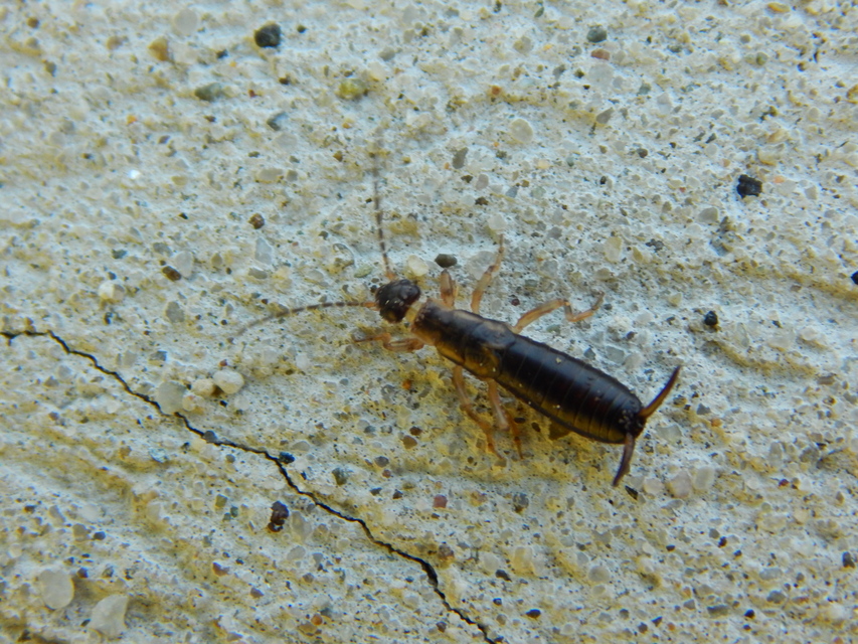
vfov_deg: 14.2
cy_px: 322
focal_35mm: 104
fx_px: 2578
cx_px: 429
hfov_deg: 18.9
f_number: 4.5
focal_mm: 18.7
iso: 320
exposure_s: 1/250
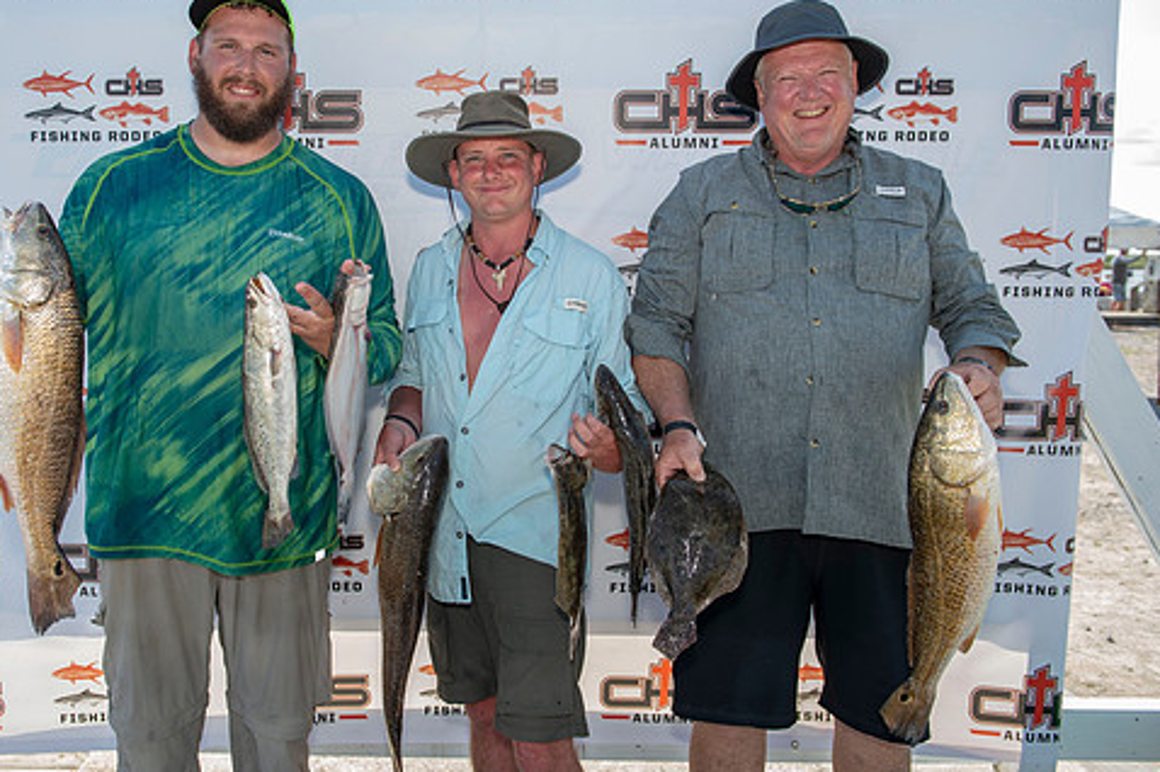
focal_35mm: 34
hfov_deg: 55.5
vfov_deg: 38.8
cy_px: 335
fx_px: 1095
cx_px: 481
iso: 50
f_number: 4.5
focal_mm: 28
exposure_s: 1/160
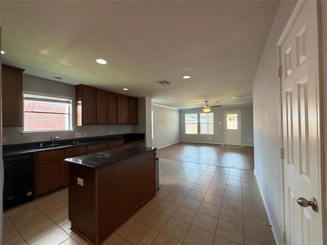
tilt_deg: +0.7
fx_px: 132
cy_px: 122
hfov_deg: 102.1
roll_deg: +1.1
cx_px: 164
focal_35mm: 14
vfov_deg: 85.7
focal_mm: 2.22
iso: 250
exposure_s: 1/60
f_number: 2.2
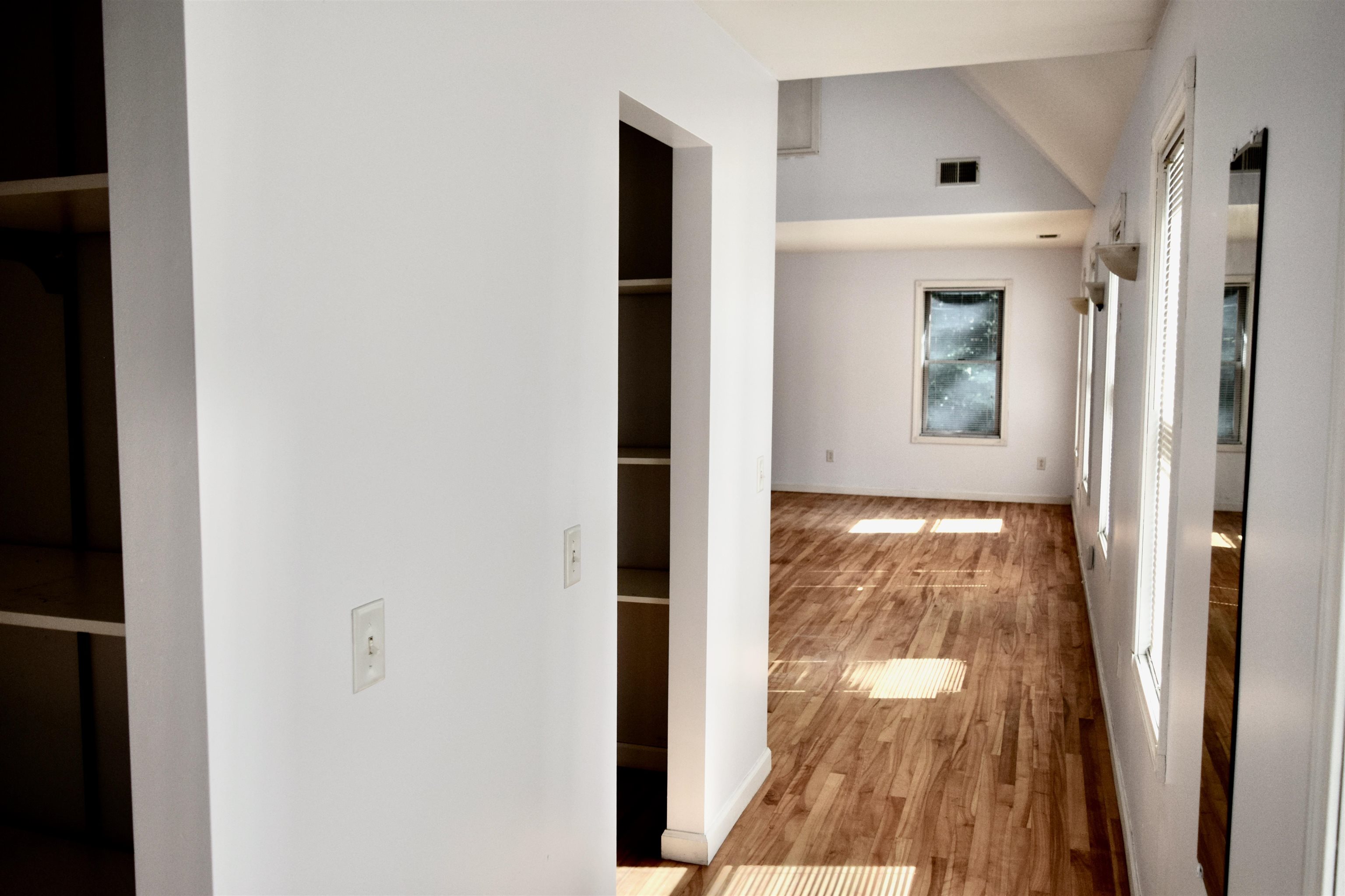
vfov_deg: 47.9
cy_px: 448
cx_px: 672
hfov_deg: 67.4
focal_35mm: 27
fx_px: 1009
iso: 400
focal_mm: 18
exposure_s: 1/320
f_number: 3.5
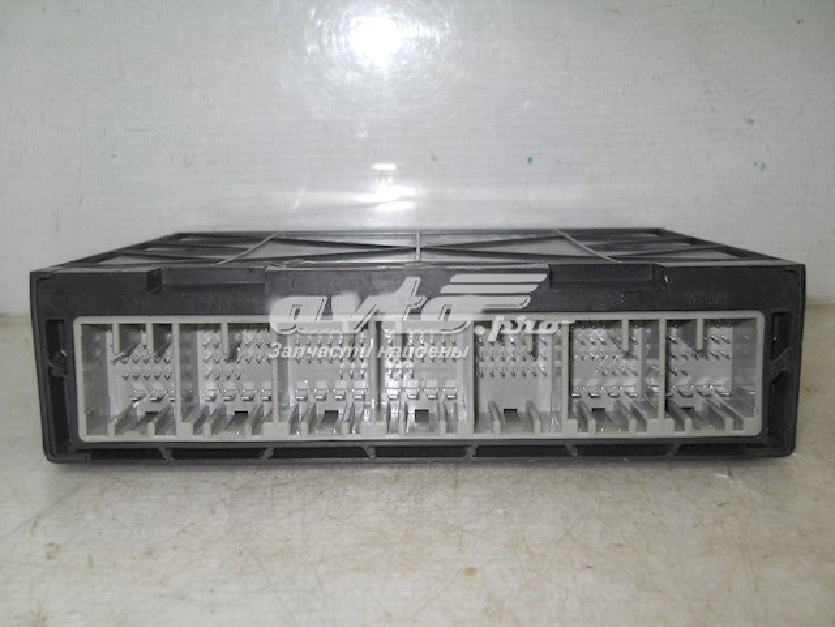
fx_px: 989
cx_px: 418
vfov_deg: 35.1
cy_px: 314
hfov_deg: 45.8
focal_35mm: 41
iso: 80
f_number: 5.5
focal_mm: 6.72
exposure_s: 1/30
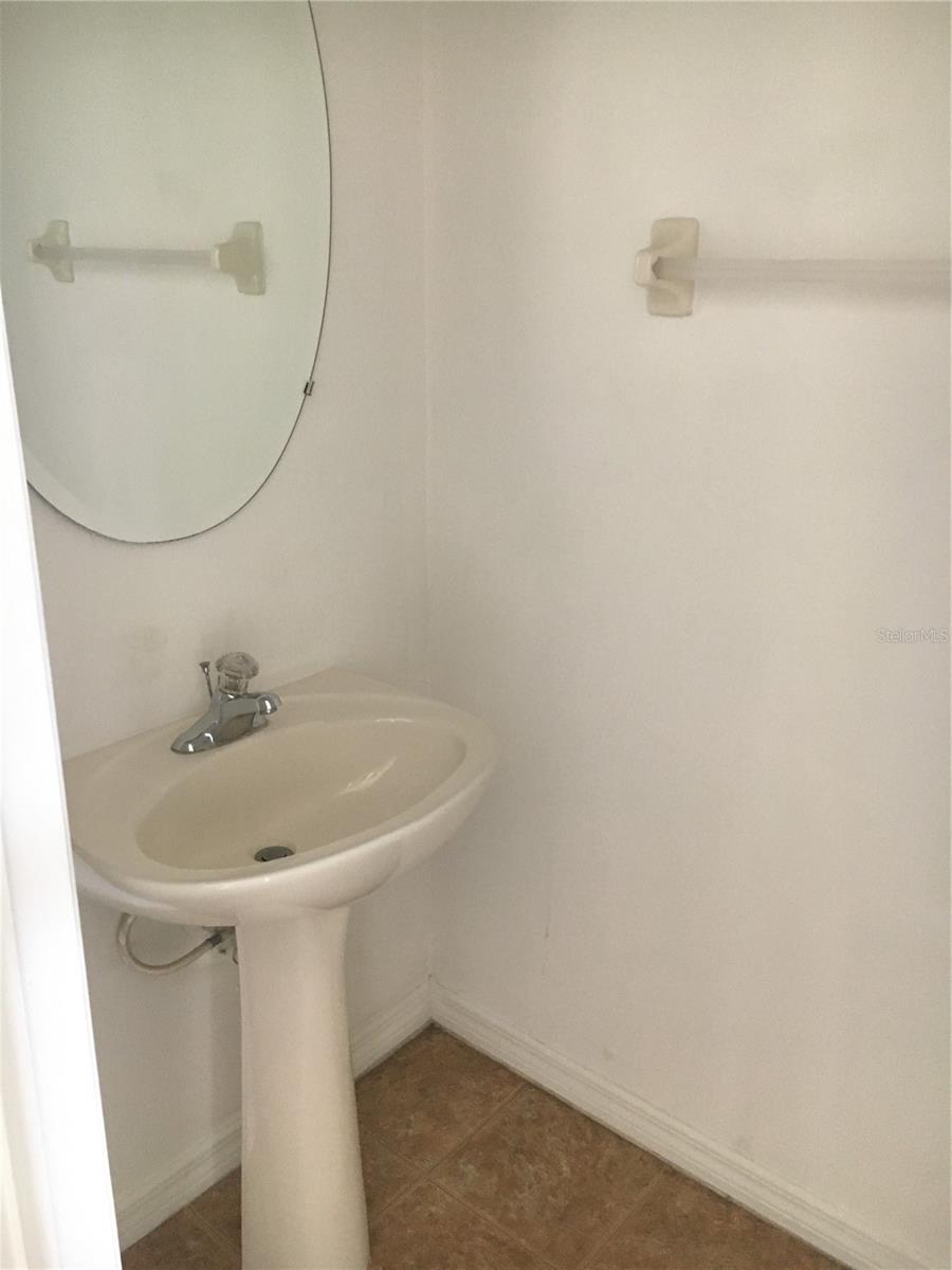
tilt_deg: -19.0
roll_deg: -2.0
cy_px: 635
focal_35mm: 29
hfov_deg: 48.2
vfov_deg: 61.7
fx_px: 1063
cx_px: 476
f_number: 2.2
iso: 160
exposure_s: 1/30
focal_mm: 4.15
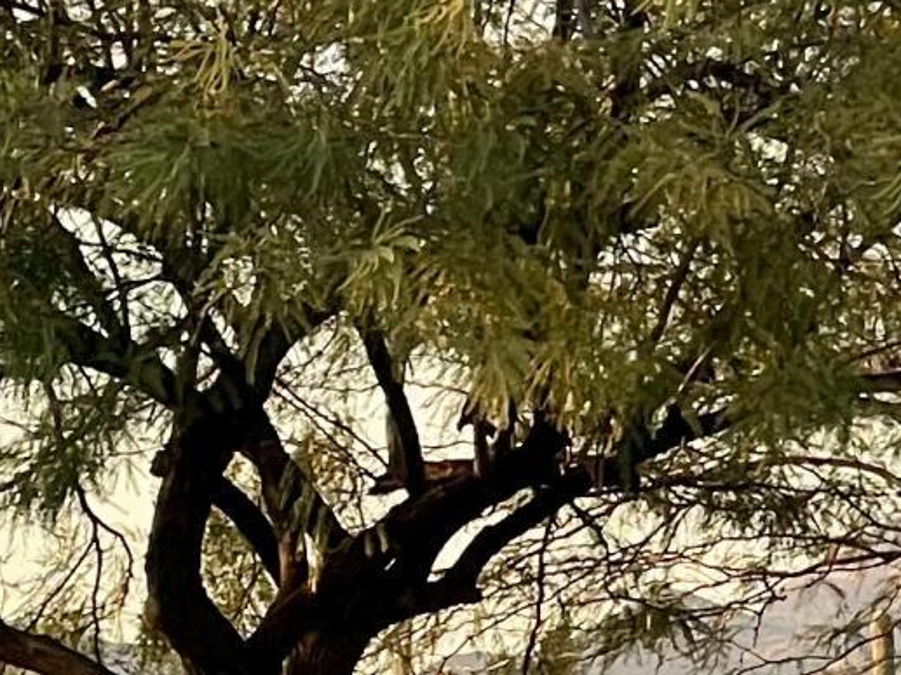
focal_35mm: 302
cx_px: 1372
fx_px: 7855
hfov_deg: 6.5
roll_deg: +0.3
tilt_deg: +0.9
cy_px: 670
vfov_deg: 4.9
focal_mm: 6
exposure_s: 1/155
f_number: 2
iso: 25
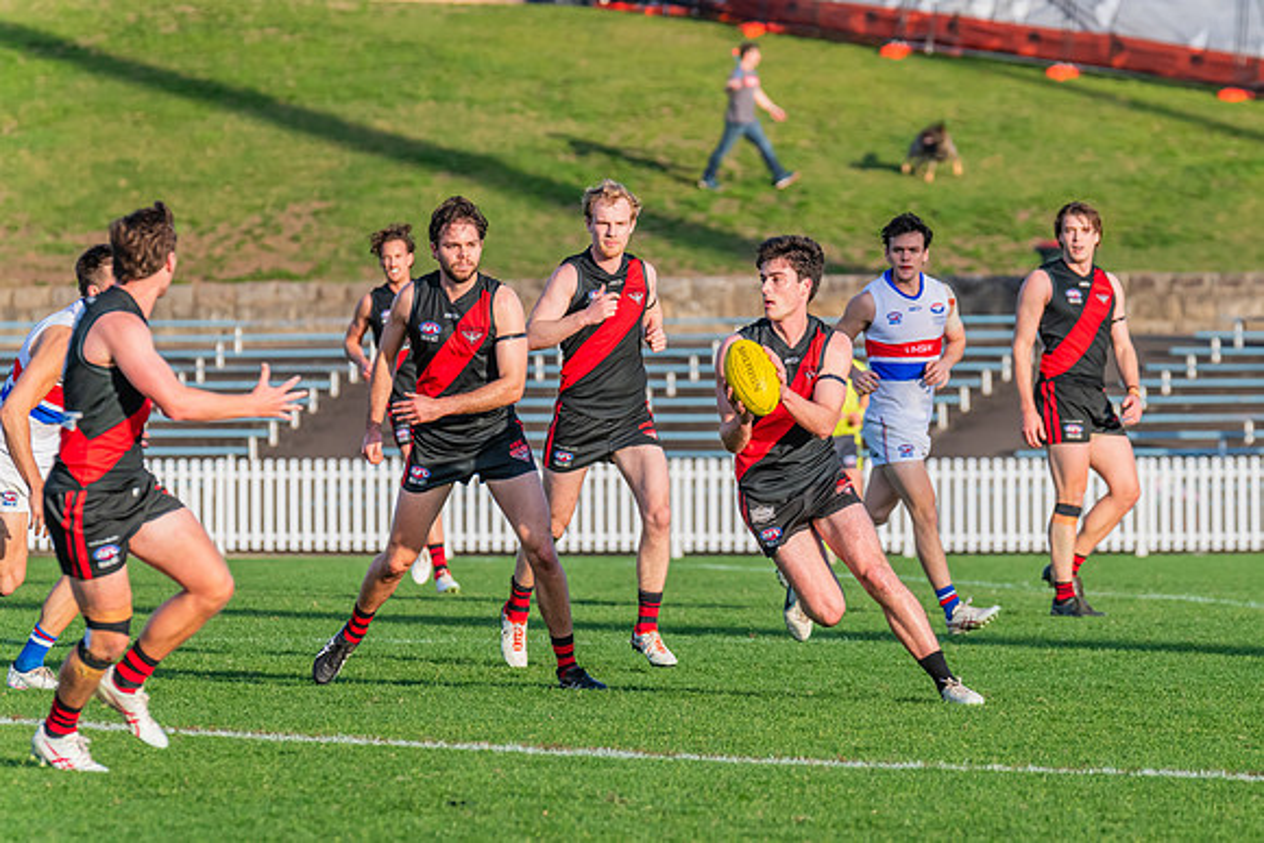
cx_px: 705
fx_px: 12167
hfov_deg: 5.9
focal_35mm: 346
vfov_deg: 4.0
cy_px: 440
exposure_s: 1/1250
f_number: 8
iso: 800
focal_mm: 310
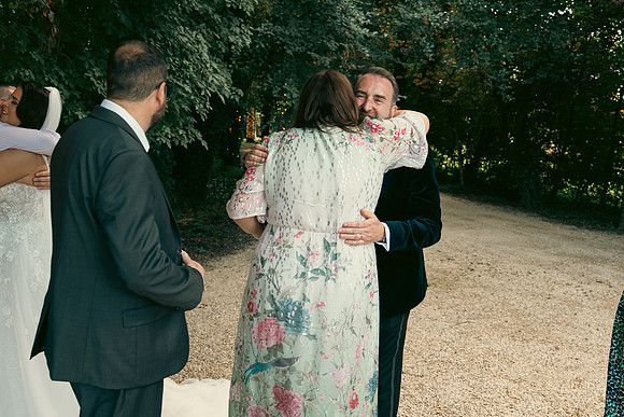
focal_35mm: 36
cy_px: 208
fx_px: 624
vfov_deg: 36.9
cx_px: 312
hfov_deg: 53.1
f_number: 3.5
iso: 400
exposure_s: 1/200
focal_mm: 24
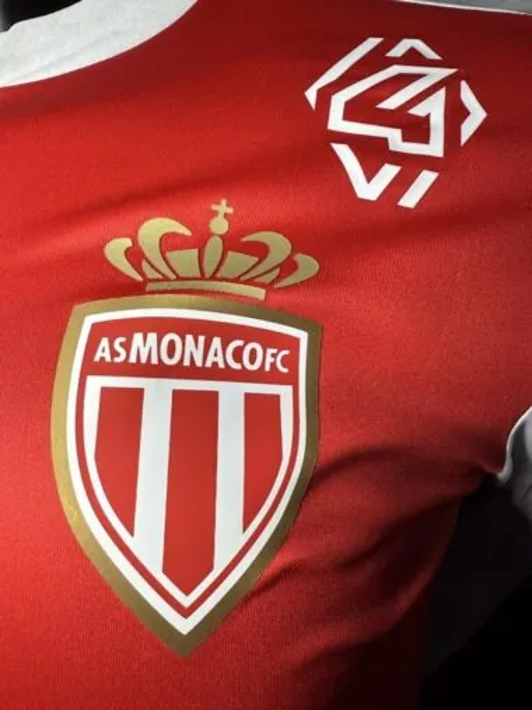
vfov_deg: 71.6
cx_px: 266
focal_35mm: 24
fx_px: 492
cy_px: 355
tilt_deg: -8.8
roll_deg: +3.9
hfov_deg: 56.8
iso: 100
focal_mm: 2.22
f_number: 2.2
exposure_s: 1/100
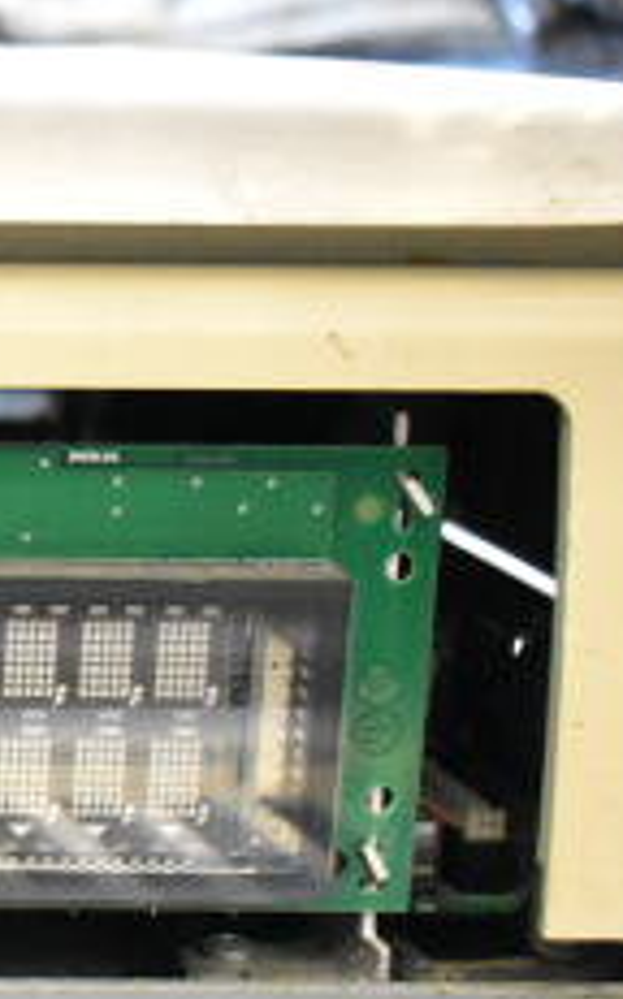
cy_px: 629
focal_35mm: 89
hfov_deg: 12.6
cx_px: -692
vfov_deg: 23.2
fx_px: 2422
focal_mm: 22
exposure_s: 1/40
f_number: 3.8
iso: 8000
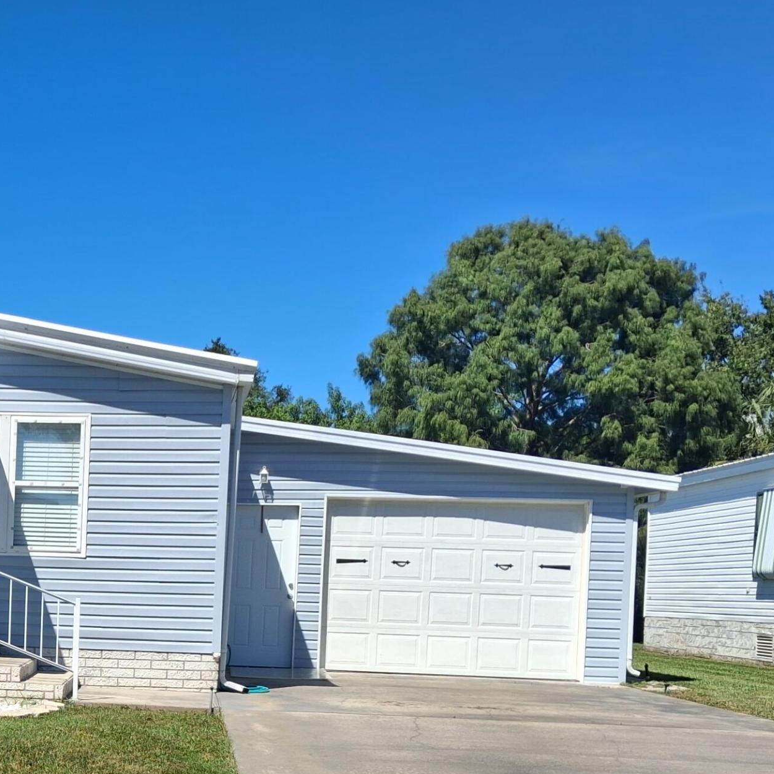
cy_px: 658
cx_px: -46
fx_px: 1391
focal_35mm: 55
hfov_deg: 28.6
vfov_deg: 30.1
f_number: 1.8
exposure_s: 1/693
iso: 20
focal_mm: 4
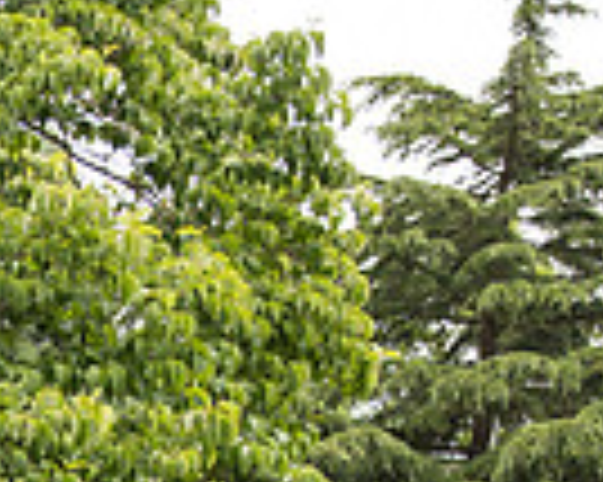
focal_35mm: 137
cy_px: 964
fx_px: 2443
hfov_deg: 12.8
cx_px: -487
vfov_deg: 10.4
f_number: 4
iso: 320
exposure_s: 1/500
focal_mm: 29
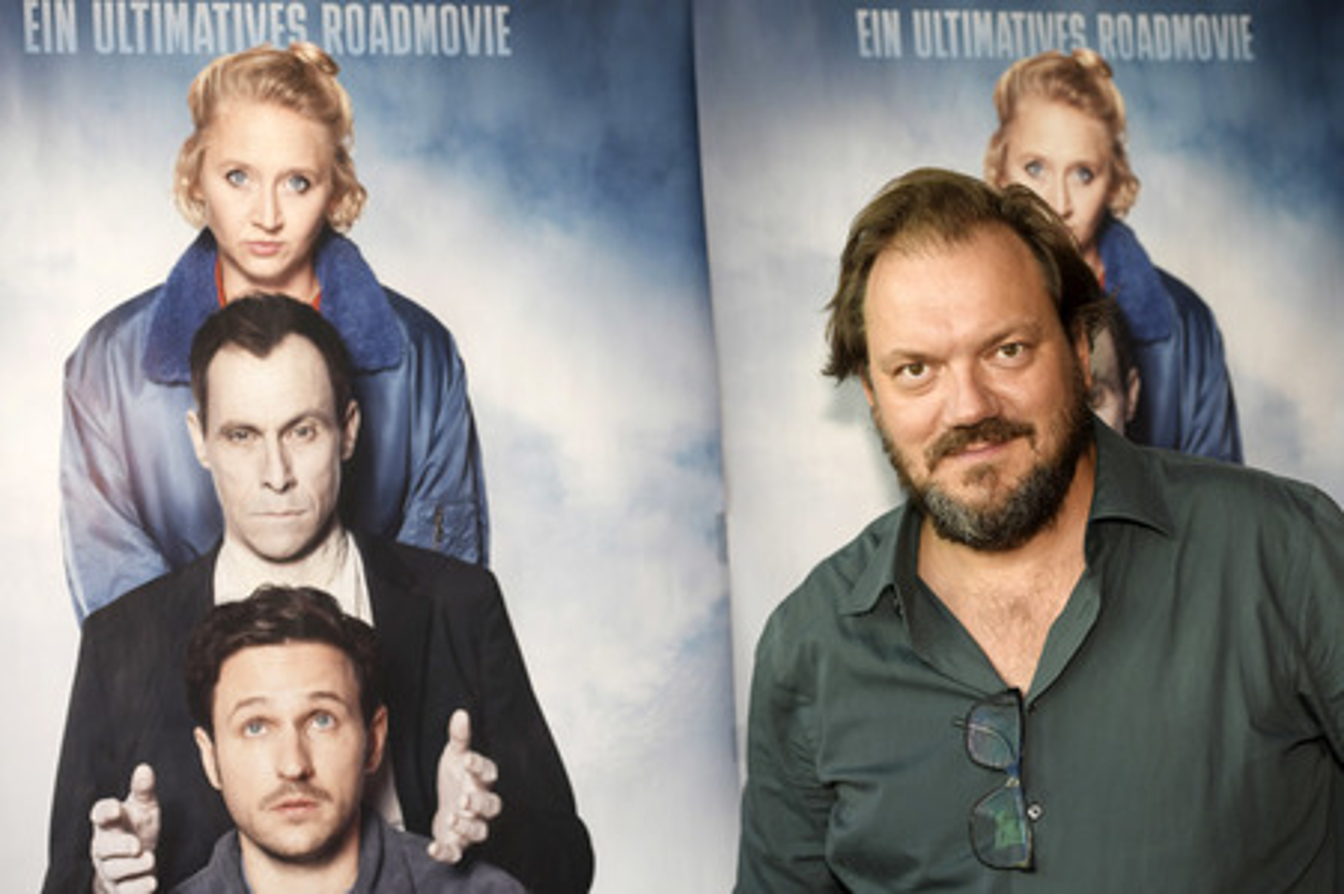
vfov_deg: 19.4
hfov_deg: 28.9
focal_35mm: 70
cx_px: 672
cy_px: 447
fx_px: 2611
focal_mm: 70
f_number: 5
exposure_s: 1/400
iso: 640
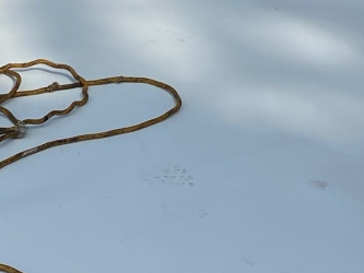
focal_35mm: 125
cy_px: -251
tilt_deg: -11.7
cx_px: 267
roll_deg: -1.6
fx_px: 1315
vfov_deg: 10.9
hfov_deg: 15.7
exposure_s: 1/5495
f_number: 1.8
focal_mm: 4.25
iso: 32
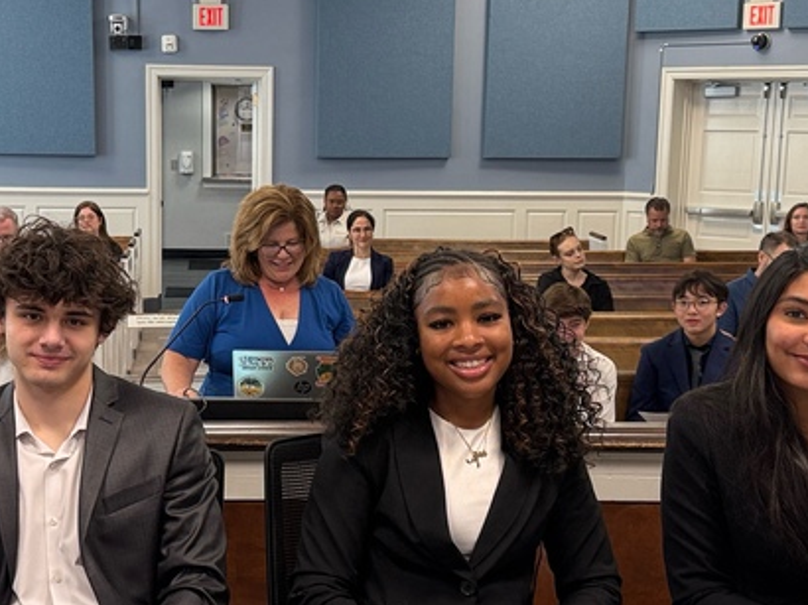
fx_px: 1400
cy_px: 329
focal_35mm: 60
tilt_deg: -8.5
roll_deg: -0.9
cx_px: 278
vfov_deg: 24.4
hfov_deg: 32.0
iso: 250
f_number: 1.78
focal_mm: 6.76
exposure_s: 1/120
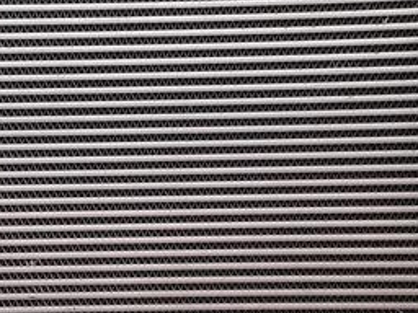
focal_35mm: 70
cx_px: 108
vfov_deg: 21.0
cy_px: 186
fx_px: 845
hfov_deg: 27.4
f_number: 1.9
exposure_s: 1/100
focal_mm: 2.91
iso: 64
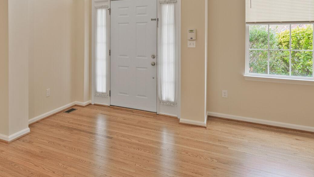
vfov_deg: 40.0
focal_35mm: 28
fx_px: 233
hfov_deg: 65.5
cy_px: 38
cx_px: 97
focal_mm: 16
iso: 200
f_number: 8
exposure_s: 1/13
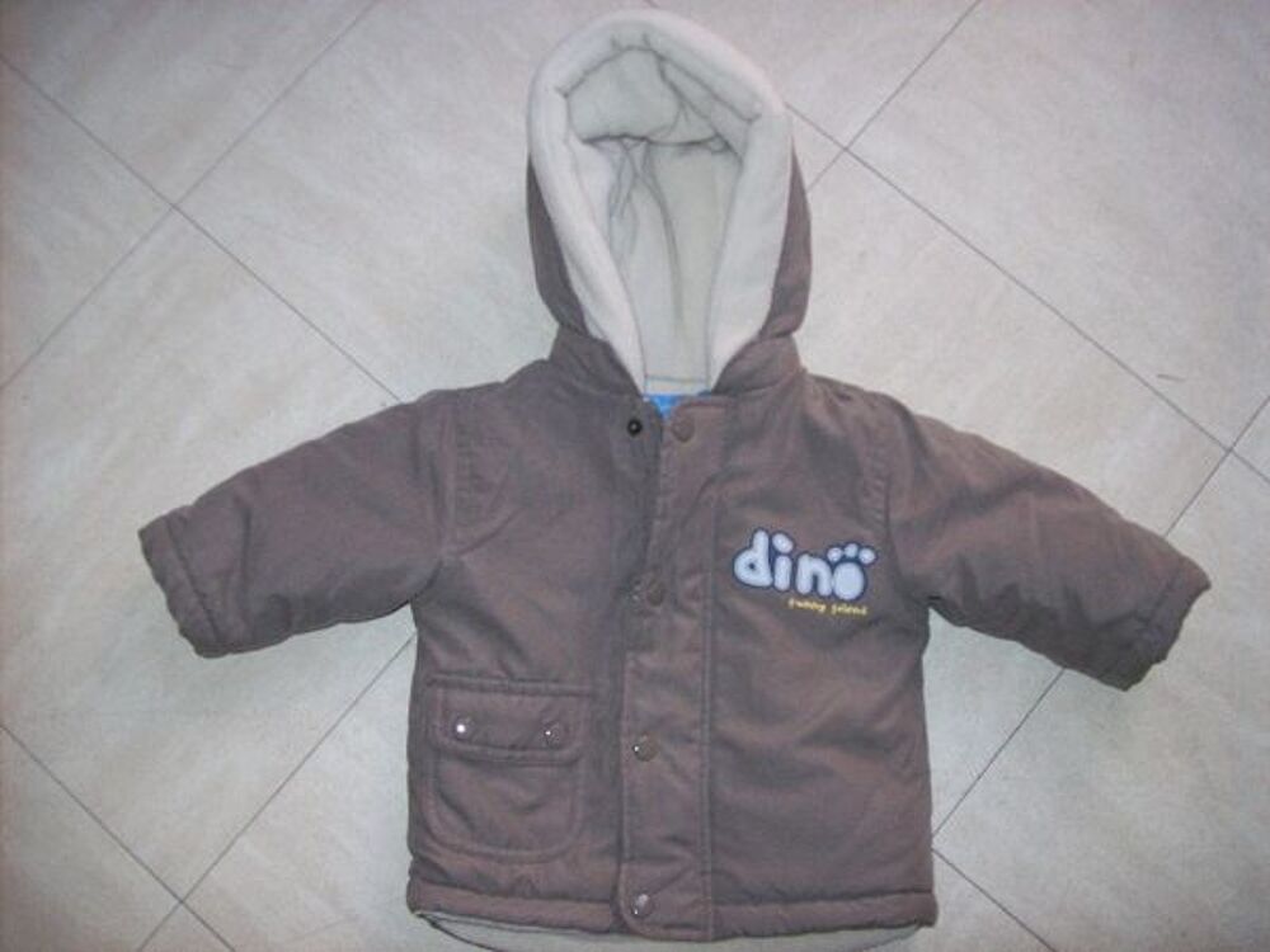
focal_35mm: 36
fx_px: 1321
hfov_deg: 51.4
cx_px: 635
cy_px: 476
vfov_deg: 39.7
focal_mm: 6
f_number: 2.7
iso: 200
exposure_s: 1/64
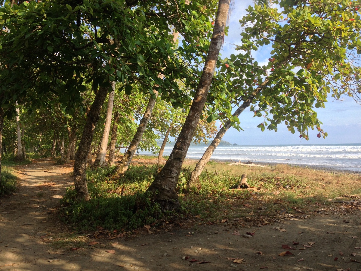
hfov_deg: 52.6
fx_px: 365
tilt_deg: -2.2
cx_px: 180
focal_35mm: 35
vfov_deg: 40.7
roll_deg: +1.6
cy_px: 136
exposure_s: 1/546
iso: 50
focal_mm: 4.28
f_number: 2.4
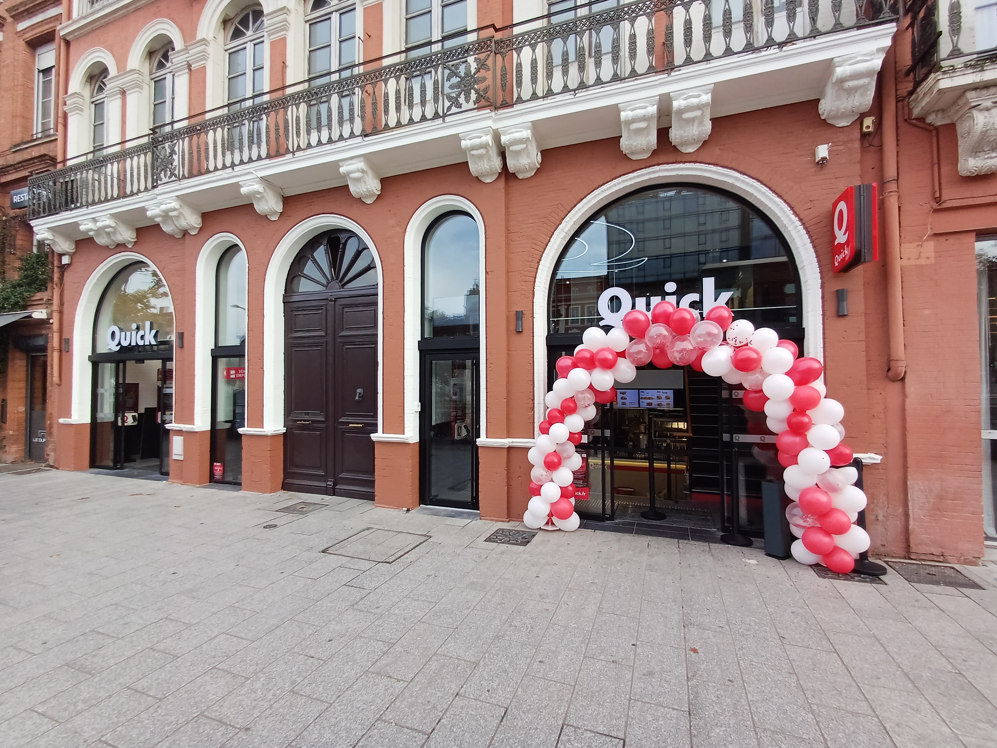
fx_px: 461
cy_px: 374
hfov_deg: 94.5
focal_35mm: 16
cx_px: 498
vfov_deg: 78.1
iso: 40
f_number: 2.2
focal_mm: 1.64
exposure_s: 1/145
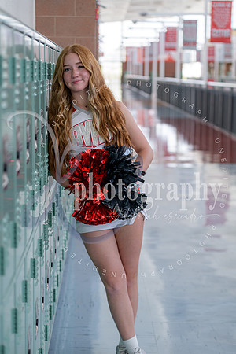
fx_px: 688
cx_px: 118
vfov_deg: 28.8
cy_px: 177
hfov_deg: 19.5
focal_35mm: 70
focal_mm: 70
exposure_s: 1/125
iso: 250
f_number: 2.8
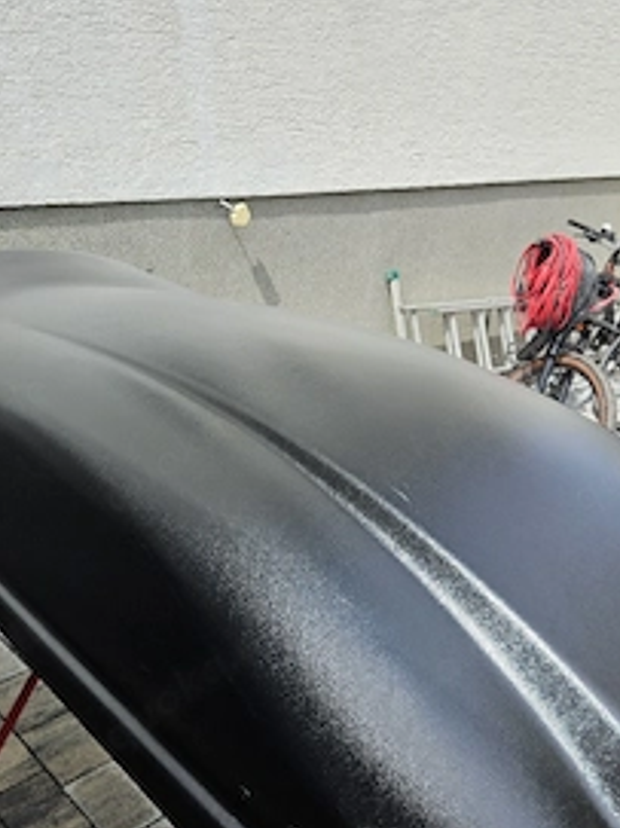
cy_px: 477
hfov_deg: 41.6
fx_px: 813
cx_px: 260
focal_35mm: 34
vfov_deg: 53.8
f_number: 1.8
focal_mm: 5.4
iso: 32
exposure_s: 1/1667
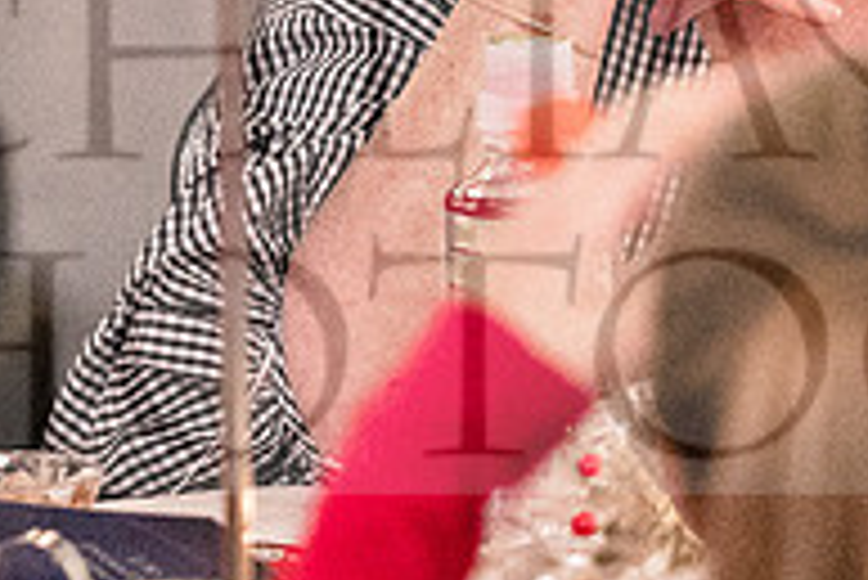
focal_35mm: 903
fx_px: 21788
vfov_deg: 1.5
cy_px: -191
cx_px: 935
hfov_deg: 2.3
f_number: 4
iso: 6400
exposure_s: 1/100
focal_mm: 200
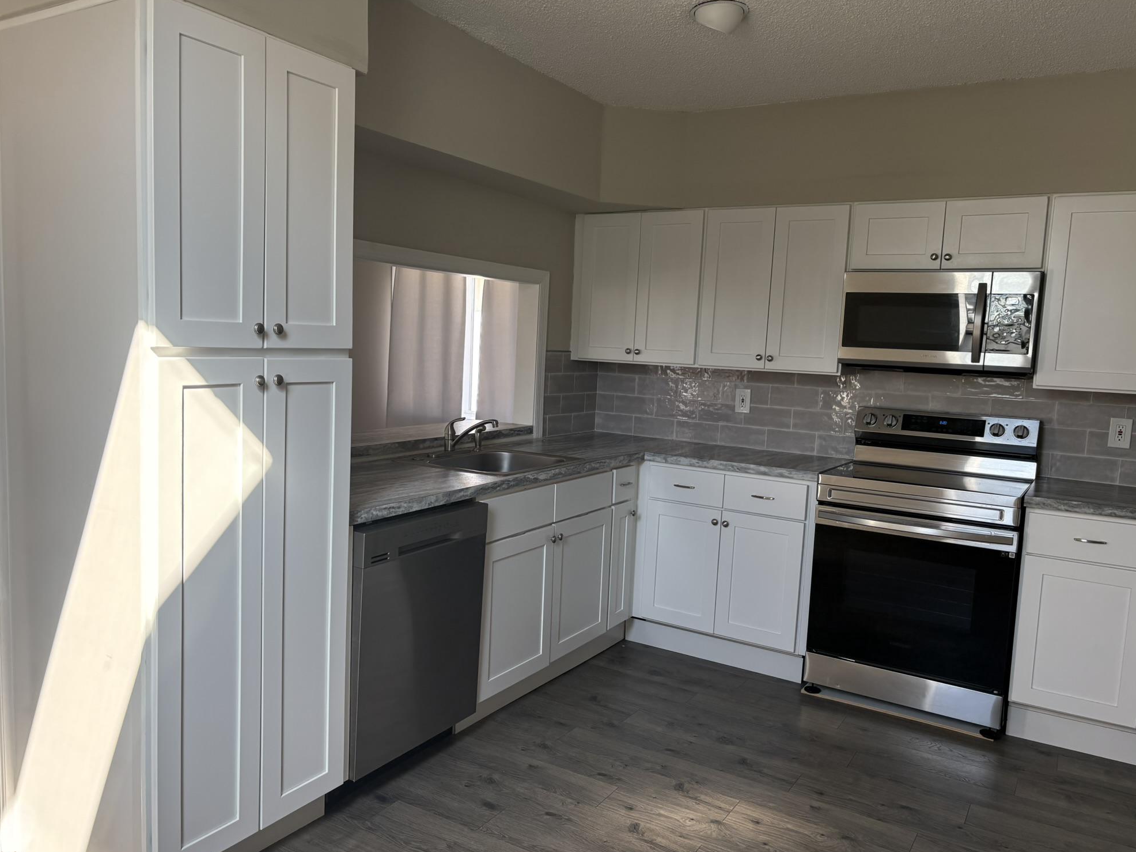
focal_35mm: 27
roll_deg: -2.4
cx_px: 570
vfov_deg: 51.4
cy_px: 427
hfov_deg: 65.3
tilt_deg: -5.8
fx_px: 886
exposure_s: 1/236
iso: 100
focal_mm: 5.96
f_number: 1.6
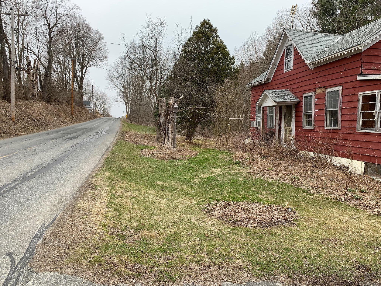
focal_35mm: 26
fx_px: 286
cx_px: 190
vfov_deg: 53.1
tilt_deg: -3.1
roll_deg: -0.5
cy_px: 143
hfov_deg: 67.3
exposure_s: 1/202
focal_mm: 4.25
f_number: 1.8
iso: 25
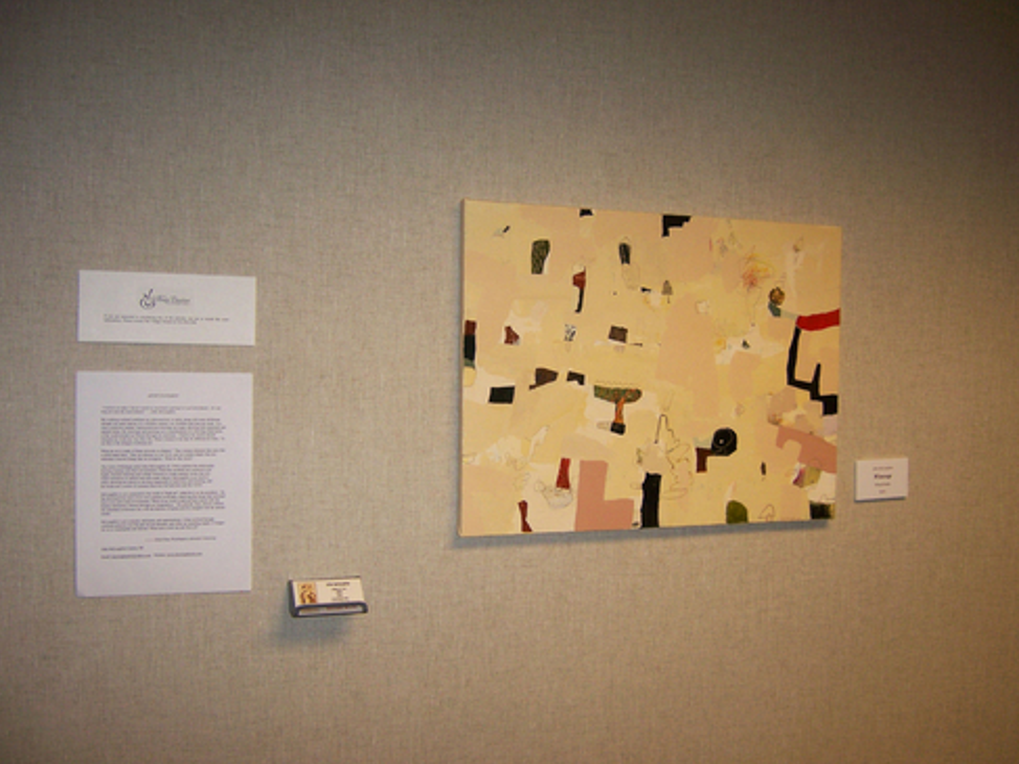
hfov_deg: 50.1
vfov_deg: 38.6
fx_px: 1089
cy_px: 385
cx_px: 517
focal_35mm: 37
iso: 100
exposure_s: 1/60
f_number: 2.8
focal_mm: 6
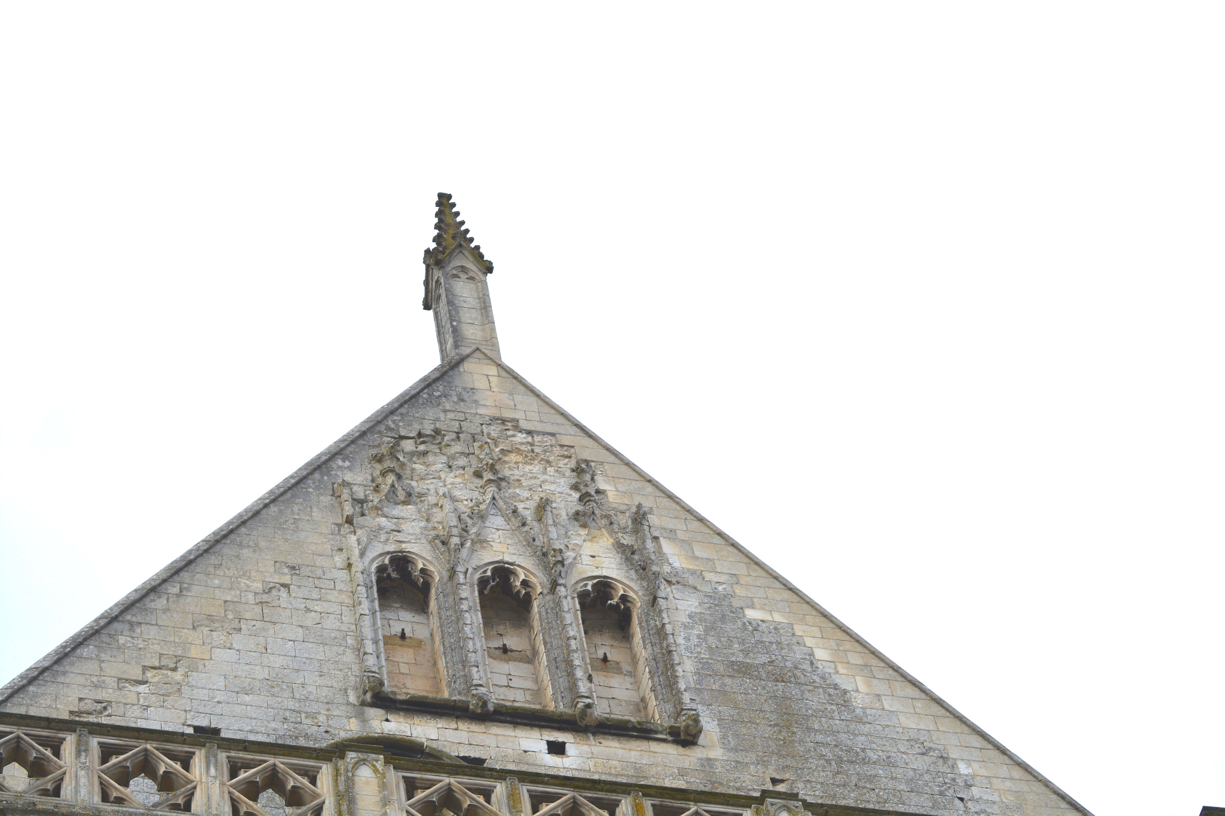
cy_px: 408
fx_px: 3573
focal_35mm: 105
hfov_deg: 19.5
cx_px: 612
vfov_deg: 13.0
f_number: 8
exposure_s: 1/250
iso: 100
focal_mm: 70
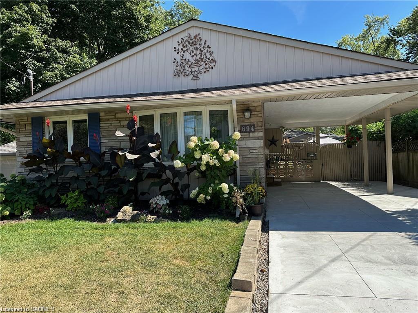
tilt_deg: -0.2
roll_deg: +1.9
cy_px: 156
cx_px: 209
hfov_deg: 71.6
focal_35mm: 24
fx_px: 290
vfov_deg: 56.8
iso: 80
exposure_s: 1/1845
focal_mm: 6.86
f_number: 1.78
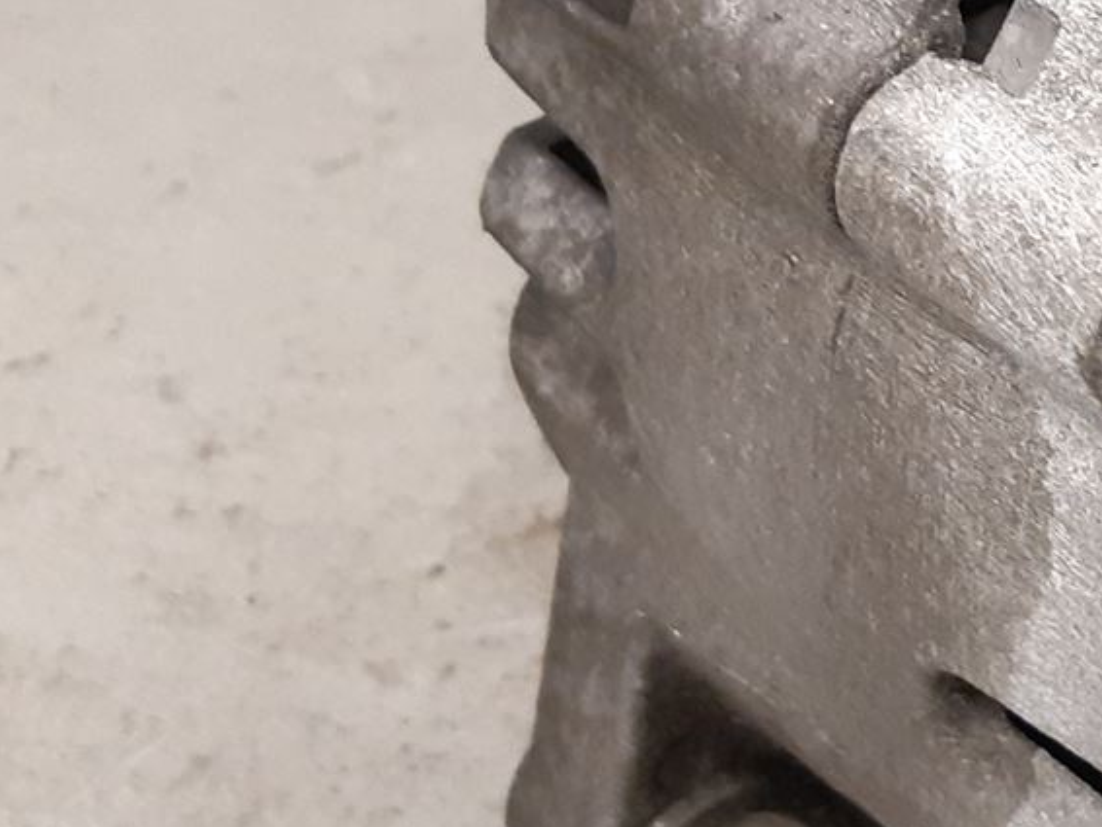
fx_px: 2994
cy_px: 432
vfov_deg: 15.7
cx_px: 1303
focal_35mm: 94
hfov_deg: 19.7
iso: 250
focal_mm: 3.93
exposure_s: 1/50
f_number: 1.7
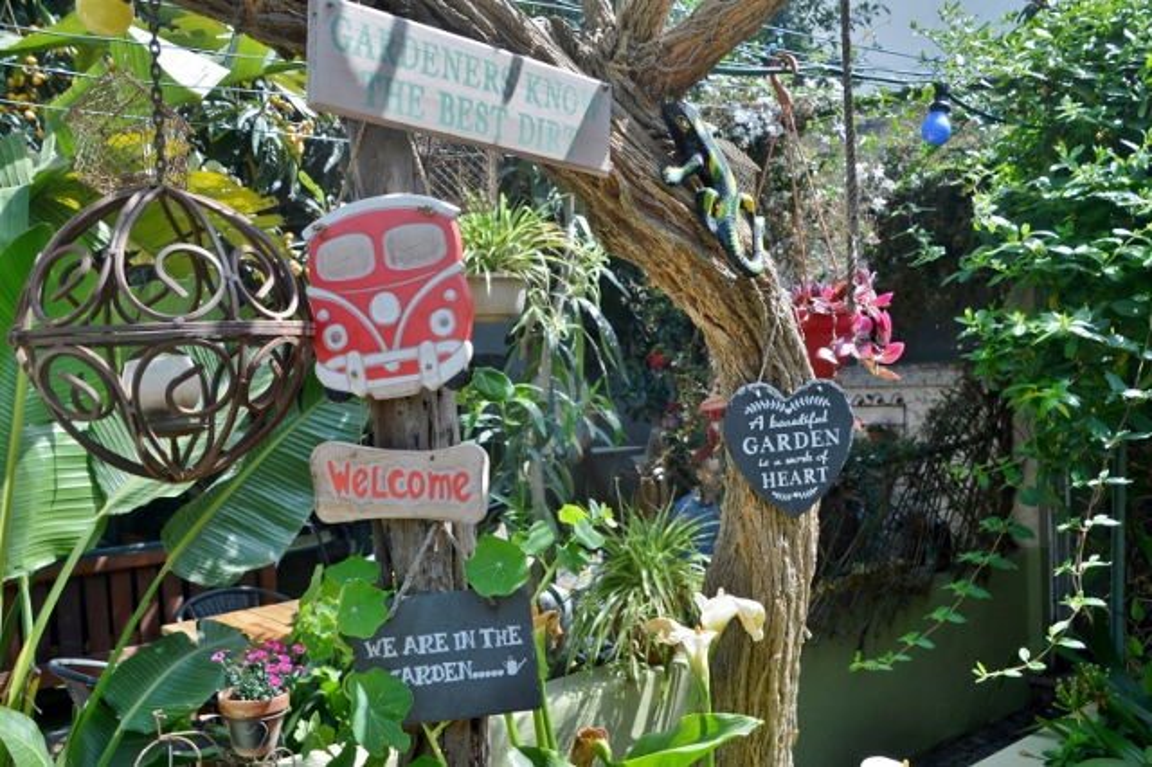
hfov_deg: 51.3
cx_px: 576
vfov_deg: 35.5
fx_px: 1199
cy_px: 384
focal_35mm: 38
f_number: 5.6
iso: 200
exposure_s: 1/125
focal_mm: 25
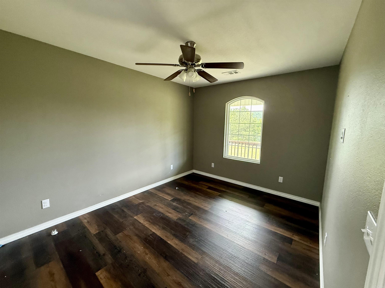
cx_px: 192
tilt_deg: -6.9
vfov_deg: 85.7
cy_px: 144
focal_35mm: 14
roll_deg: +1.4
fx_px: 156
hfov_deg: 102.1
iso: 320
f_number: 2.2
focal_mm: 2.22
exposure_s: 1/80
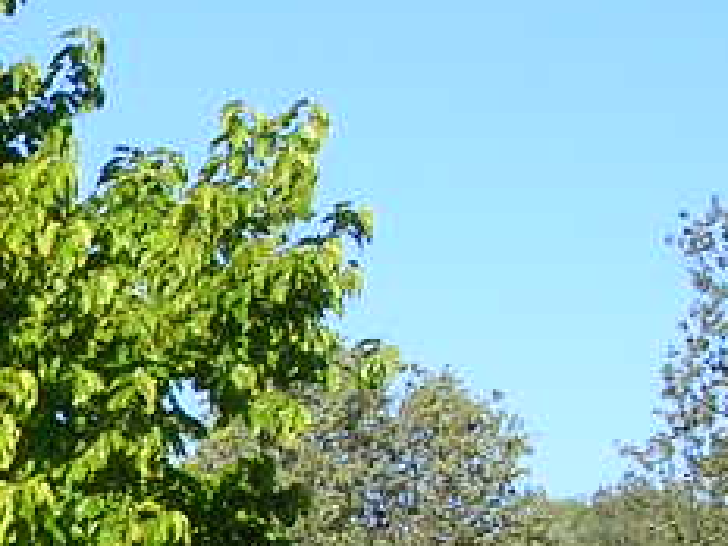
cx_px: -656
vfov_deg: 6.3
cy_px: 640
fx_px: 4921
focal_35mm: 234
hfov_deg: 8.1
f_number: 6.4
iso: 50
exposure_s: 1/143
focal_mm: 8
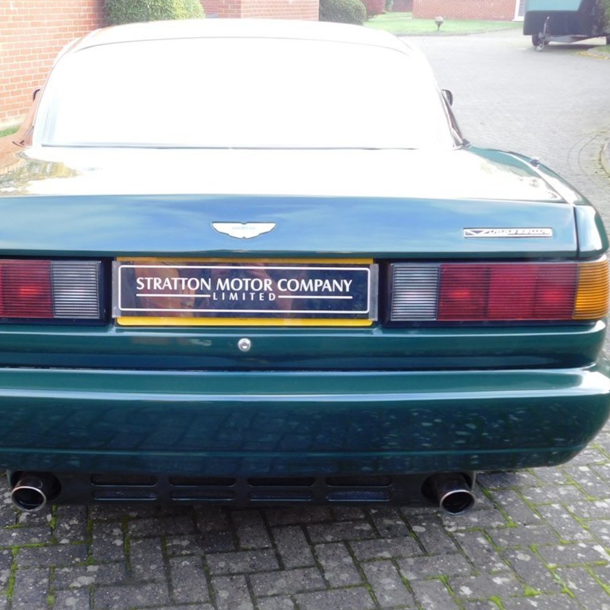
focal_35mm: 43
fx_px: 857
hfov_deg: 39.0
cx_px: 235
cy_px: 304
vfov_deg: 39.2
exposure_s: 1/30
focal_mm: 6.3
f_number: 3.5
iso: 125
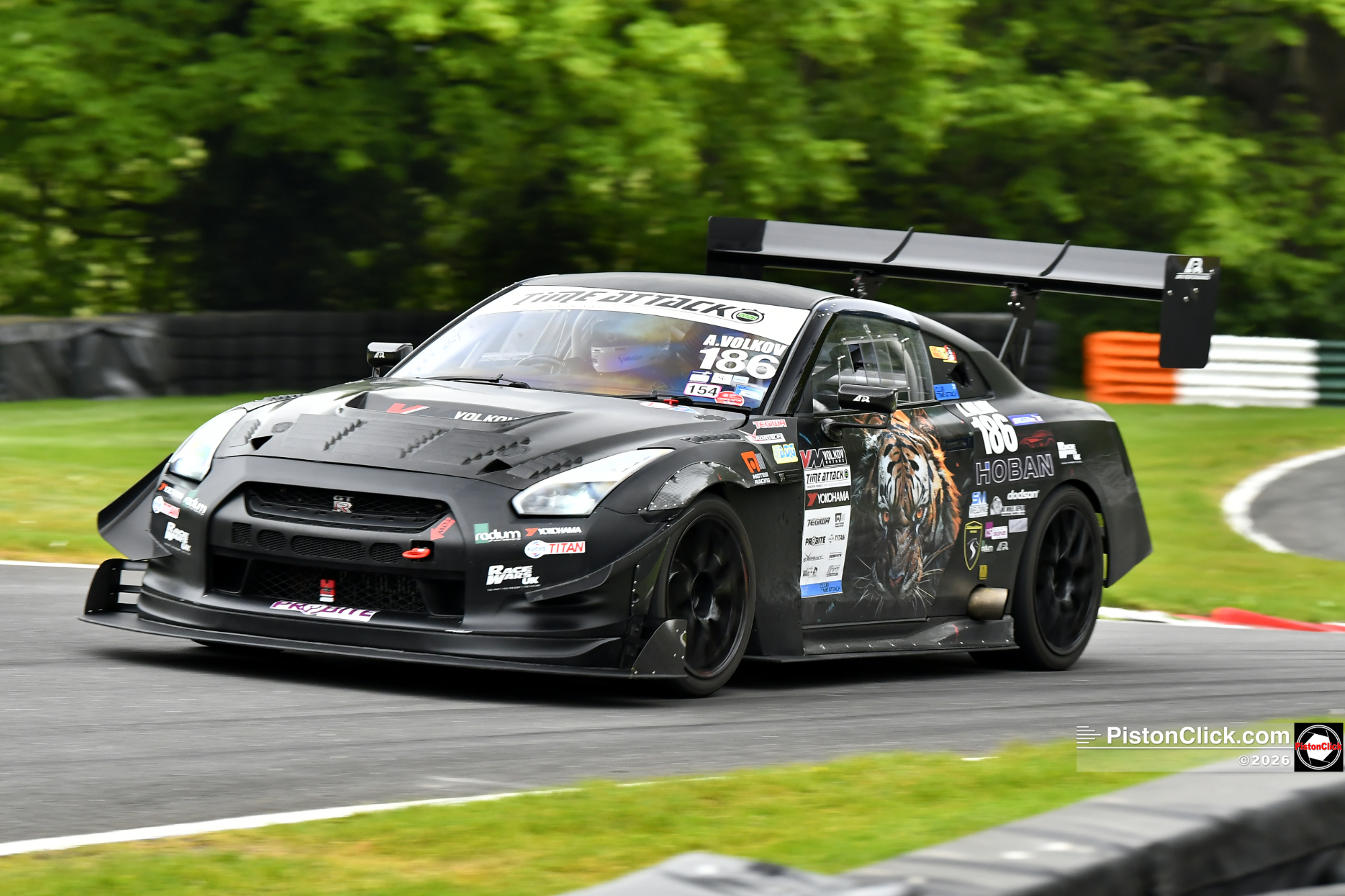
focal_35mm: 195
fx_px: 7284
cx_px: 672
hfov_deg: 10.5
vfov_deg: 7.0
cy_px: 448
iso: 900
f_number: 5
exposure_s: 1/200
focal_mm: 130
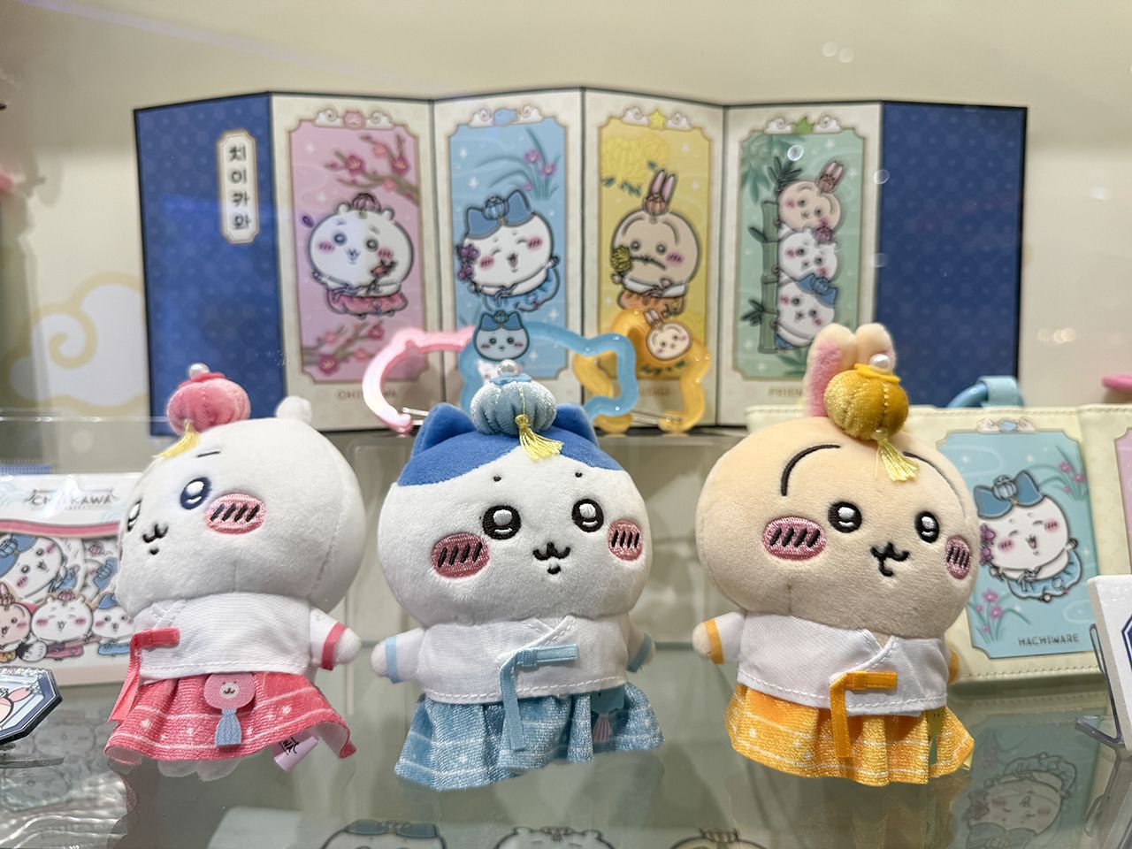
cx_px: 566
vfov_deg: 56.8
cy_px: 424
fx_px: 785
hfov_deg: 71.6
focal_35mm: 24
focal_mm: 6.76
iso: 80
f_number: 1.8
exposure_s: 1/400
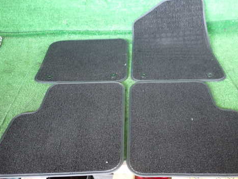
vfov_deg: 44.1
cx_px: 132
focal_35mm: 32
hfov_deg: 56.7
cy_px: 102
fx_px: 220
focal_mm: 4.5
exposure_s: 1/30
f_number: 2
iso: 200
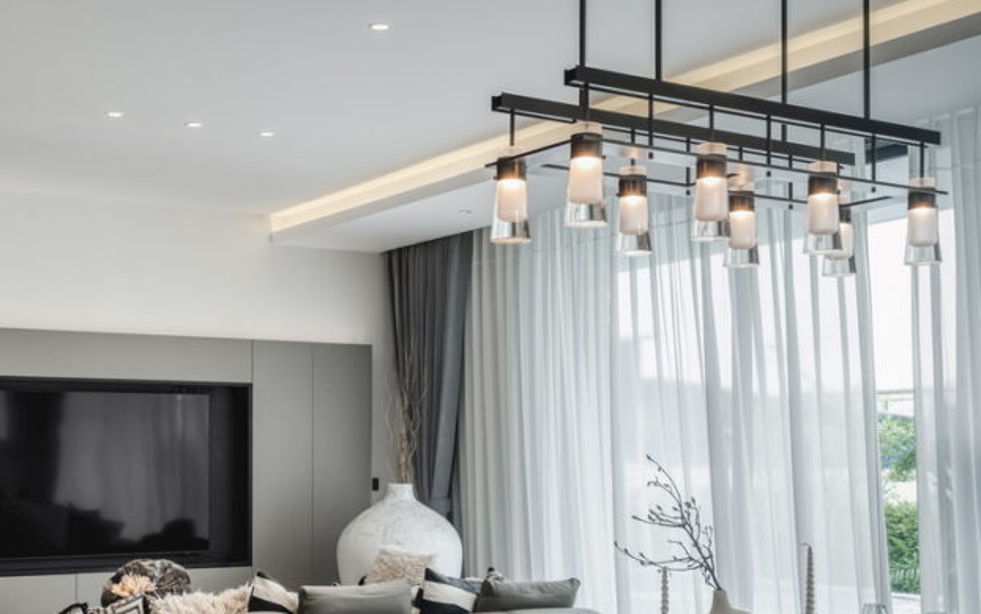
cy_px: 471
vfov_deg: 24.6
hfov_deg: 38.7
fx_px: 1390
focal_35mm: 52
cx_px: 407
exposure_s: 1/10
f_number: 8
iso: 400
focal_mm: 31
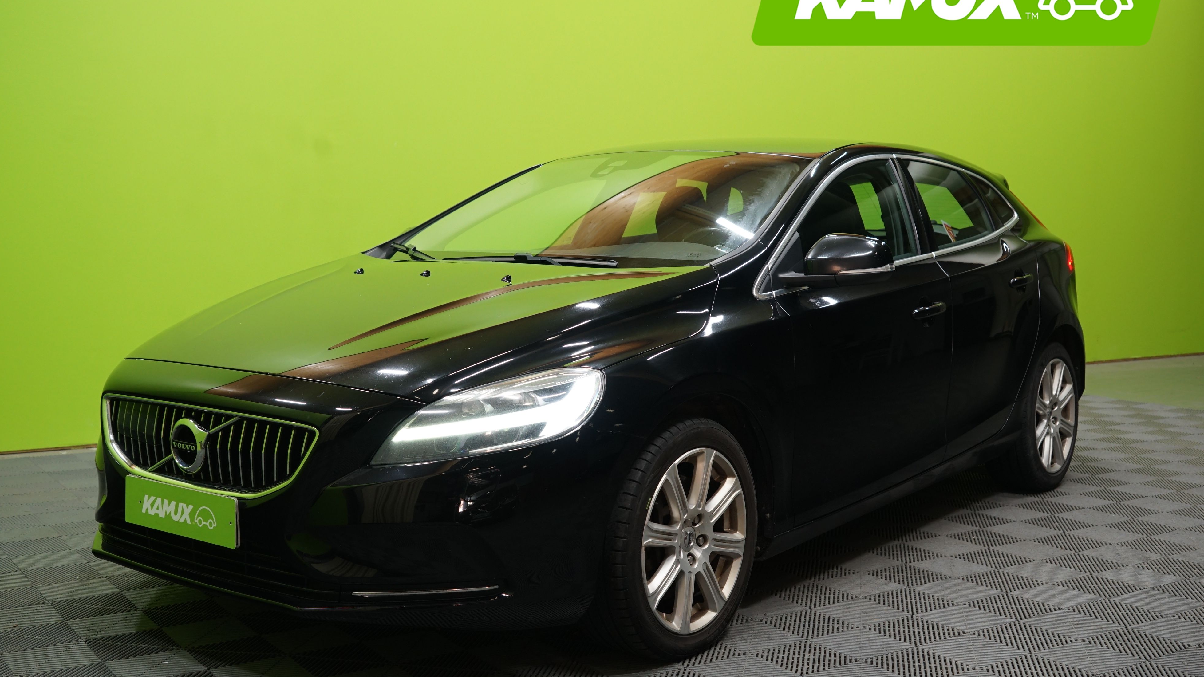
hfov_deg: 50.5
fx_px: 1277
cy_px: 306
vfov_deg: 29.7
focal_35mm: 40
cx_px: 599
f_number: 5.6
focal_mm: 38
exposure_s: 1/20
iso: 800
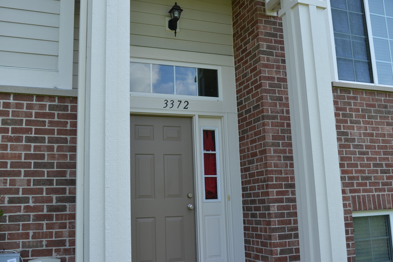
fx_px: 409
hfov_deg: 51.3
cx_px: 196
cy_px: 131
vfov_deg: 35.5
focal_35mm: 38
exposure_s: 1/125
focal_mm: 25
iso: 100
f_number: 5.6
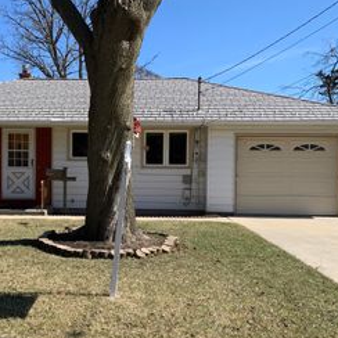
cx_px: 101
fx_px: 519
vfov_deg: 36.0
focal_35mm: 47
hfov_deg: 35.5
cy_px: 188
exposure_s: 1/1916
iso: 25
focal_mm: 4.25
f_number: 1.8
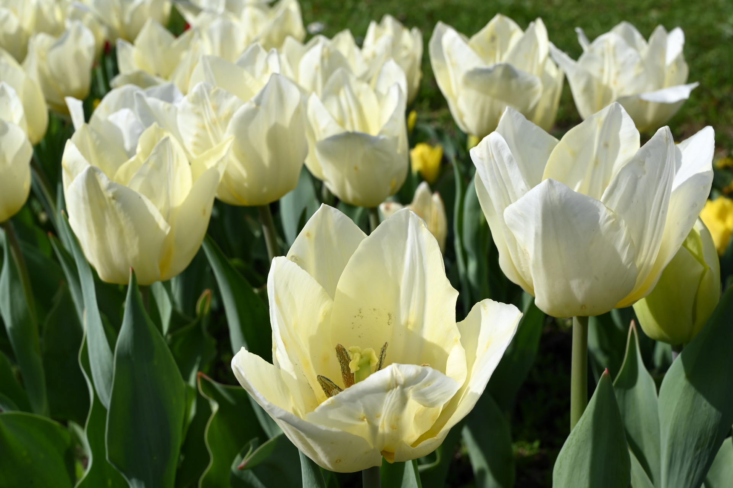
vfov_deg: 26.0
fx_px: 1058
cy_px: 244
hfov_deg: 38.2
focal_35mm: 52
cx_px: 366
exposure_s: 1/125
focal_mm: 52
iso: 100
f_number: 16
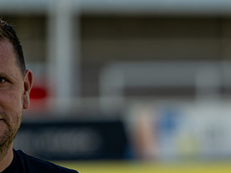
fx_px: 2862
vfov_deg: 3.5
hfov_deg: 4.6
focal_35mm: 429
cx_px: 195
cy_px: 96
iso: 280
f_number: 1.4
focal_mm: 85
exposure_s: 1/10000
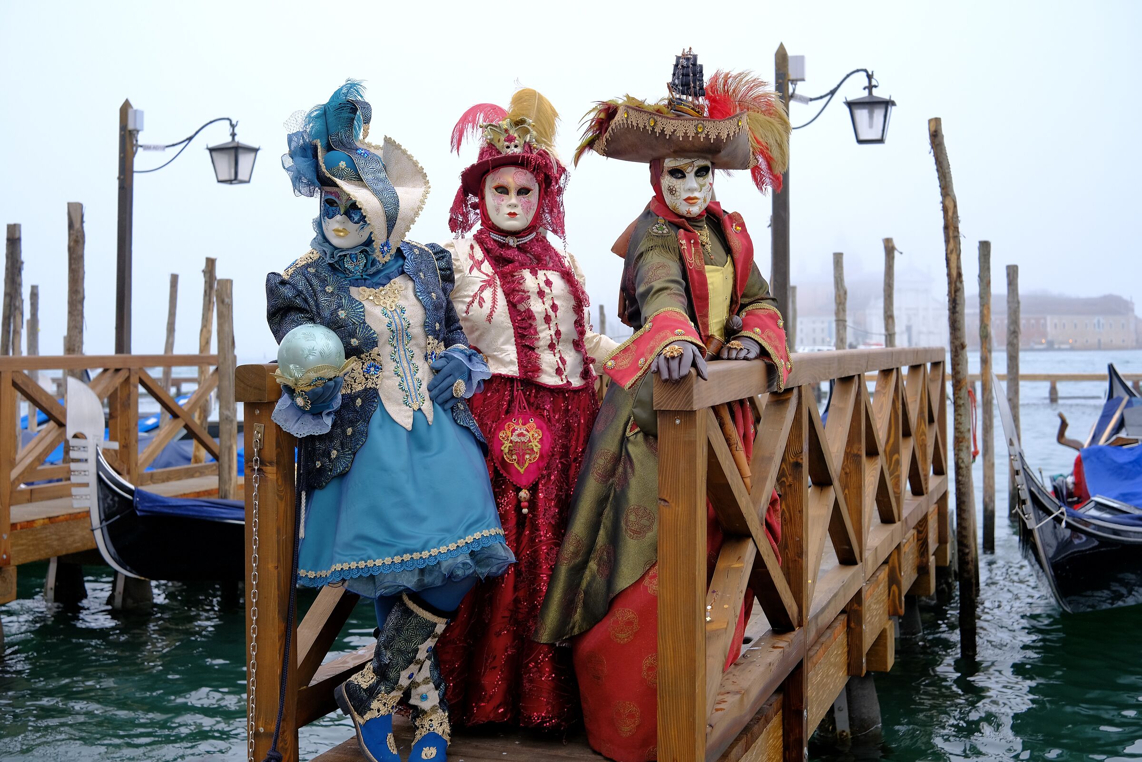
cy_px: 381
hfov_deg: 47.4
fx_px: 1301
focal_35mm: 41
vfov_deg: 32.6
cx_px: 571
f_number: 2.8
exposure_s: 1/250
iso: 320
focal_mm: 27
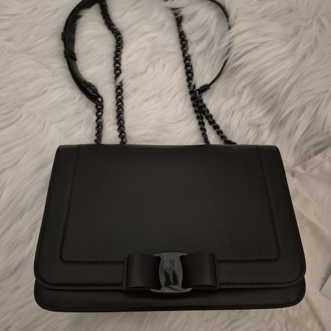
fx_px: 303
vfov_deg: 57.1
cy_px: 145
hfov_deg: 57.3
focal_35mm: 28
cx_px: 166
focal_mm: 5.4
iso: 1000
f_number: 1.8
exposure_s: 1/60.2
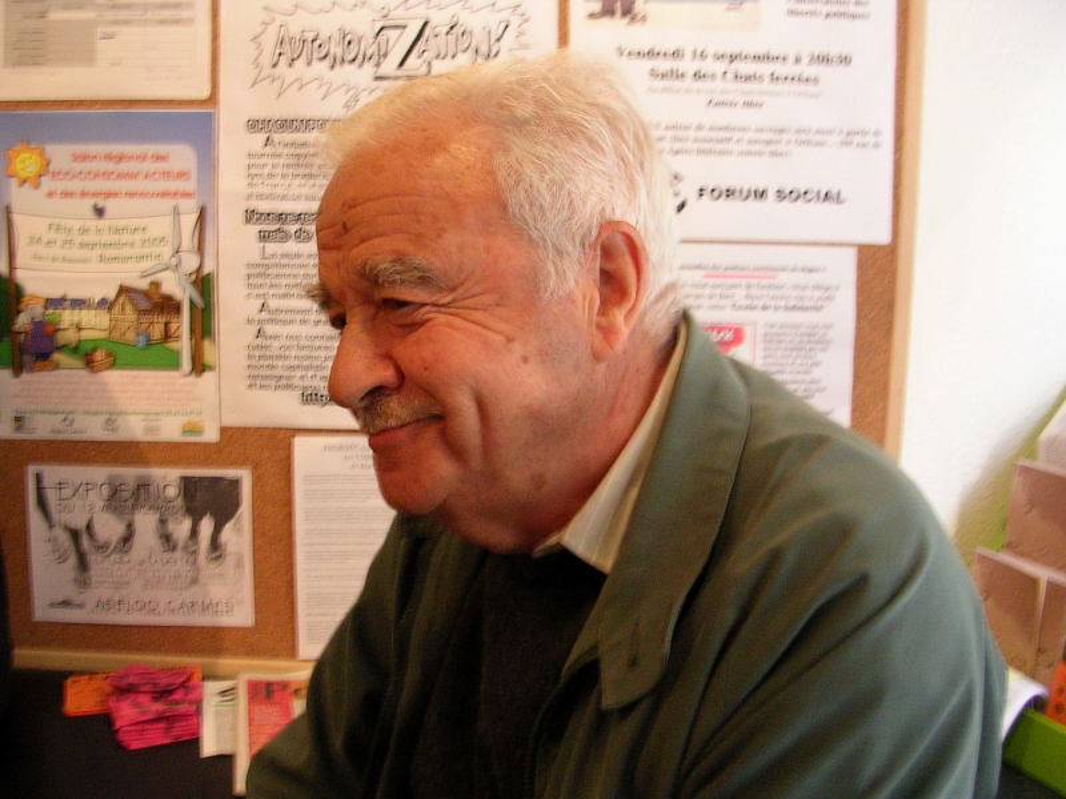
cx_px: 533
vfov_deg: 37.7
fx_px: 1170
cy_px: 400
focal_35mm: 38
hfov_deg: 49.0
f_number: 2.8
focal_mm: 5.8
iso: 182
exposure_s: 1/5.4
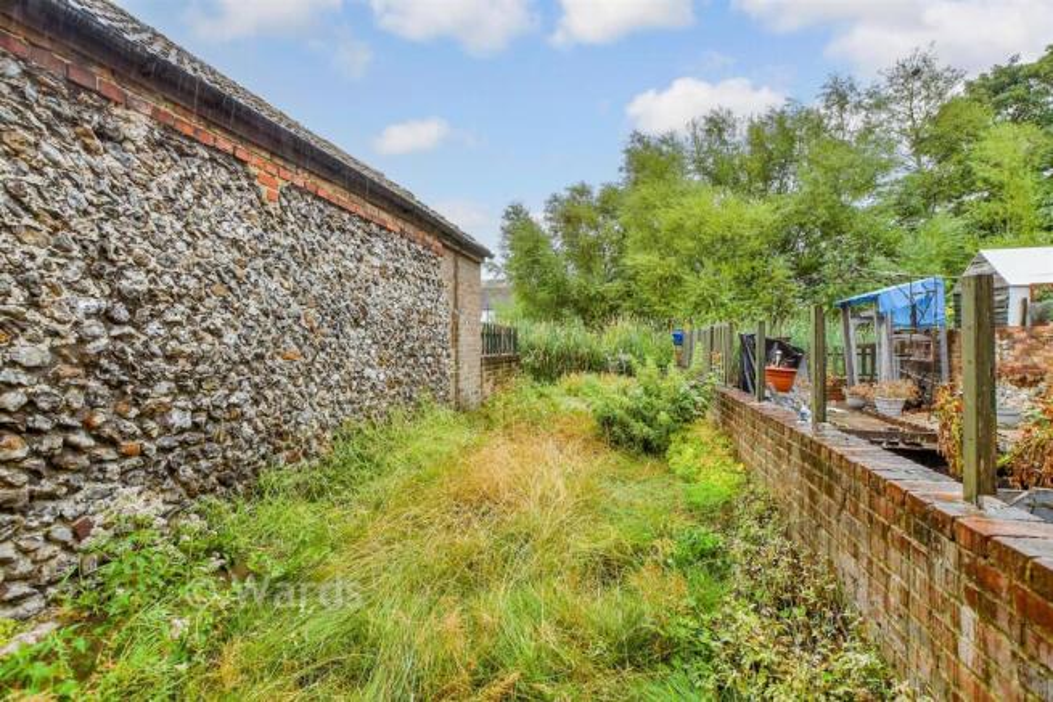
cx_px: 526
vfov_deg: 77.4
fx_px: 439
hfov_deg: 100.4
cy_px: 351
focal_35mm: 15
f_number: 8
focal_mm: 10
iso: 160
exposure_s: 1/60
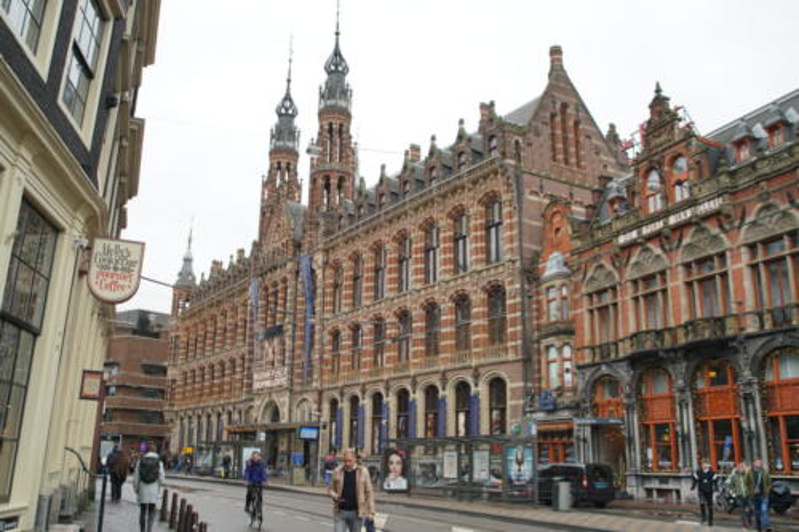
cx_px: 400
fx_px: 777
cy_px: 266
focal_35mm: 35
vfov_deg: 37.8
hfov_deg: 54.5
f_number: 7.1
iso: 800
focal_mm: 35
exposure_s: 1/125
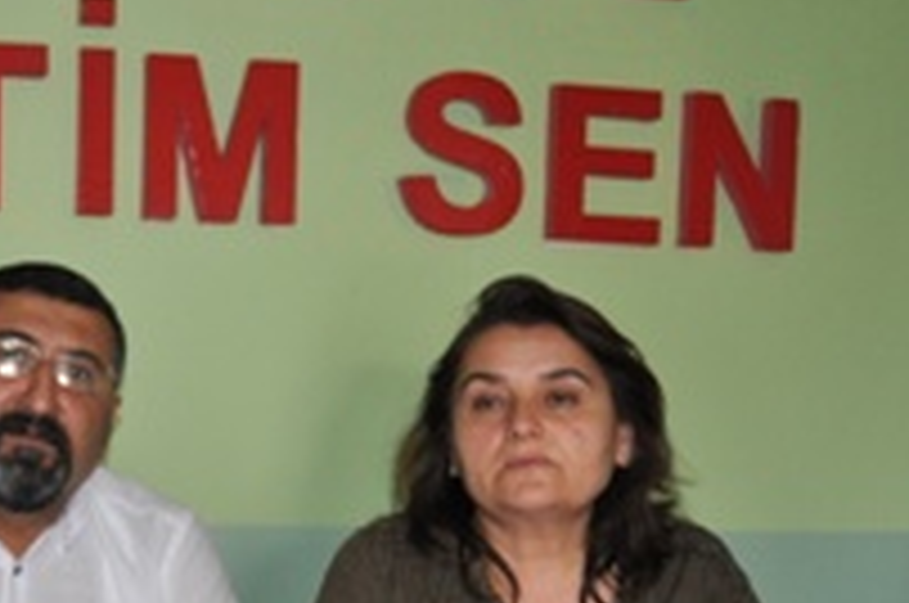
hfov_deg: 24.2
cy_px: 490
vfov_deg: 16.9
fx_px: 2017
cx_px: -22
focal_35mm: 80
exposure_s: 1/60
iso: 800
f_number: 3.8
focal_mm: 24
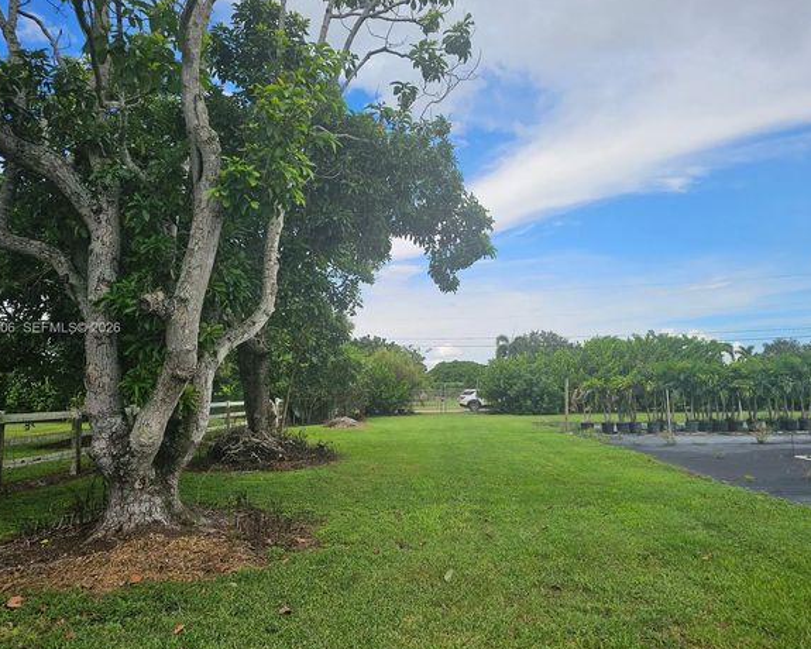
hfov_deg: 68.1
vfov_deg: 56.8
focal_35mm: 25
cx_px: 396
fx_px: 600
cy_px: 329
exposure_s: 1/728
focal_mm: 6.3
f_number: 1.7
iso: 10
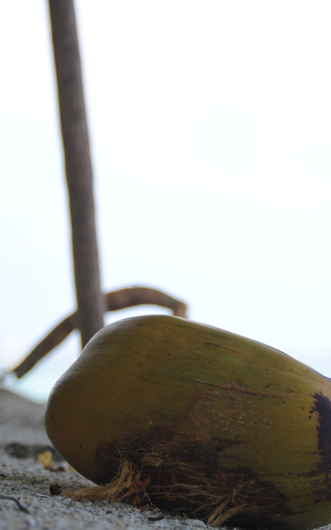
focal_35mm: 144
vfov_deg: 14.5
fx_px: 2076
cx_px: 236
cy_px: 298
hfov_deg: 9.1
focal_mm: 55
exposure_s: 1/1000
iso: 200
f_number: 4
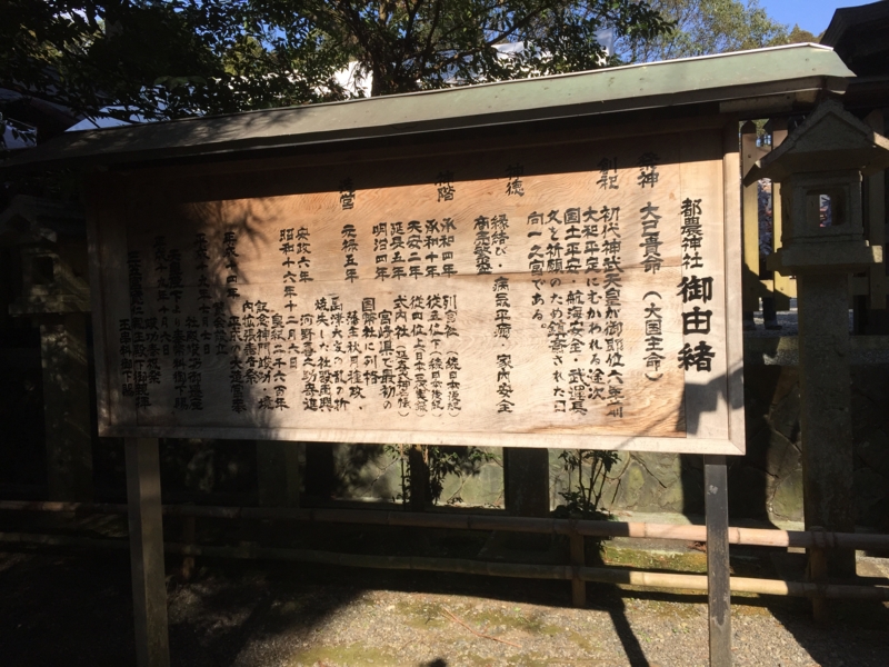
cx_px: 444
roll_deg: +1.9
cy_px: 334
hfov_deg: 61.7
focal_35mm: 29
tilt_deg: -2.4
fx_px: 745
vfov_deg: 48.2
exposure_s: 1/1236
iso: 32
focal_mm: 4.15
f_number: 2.2
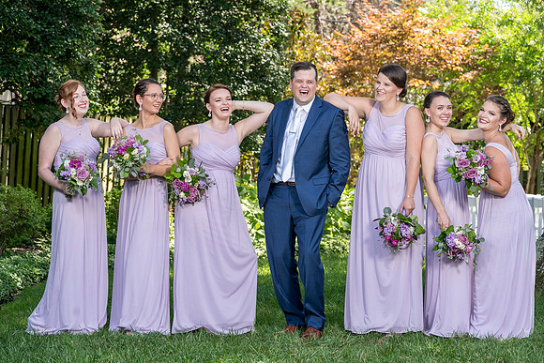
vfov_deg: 12.6
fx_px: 1647
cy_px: 182
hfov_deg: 18.8
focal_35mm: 109
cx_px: 272
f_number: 6.3
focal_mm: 109
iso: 200
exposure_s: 1/200
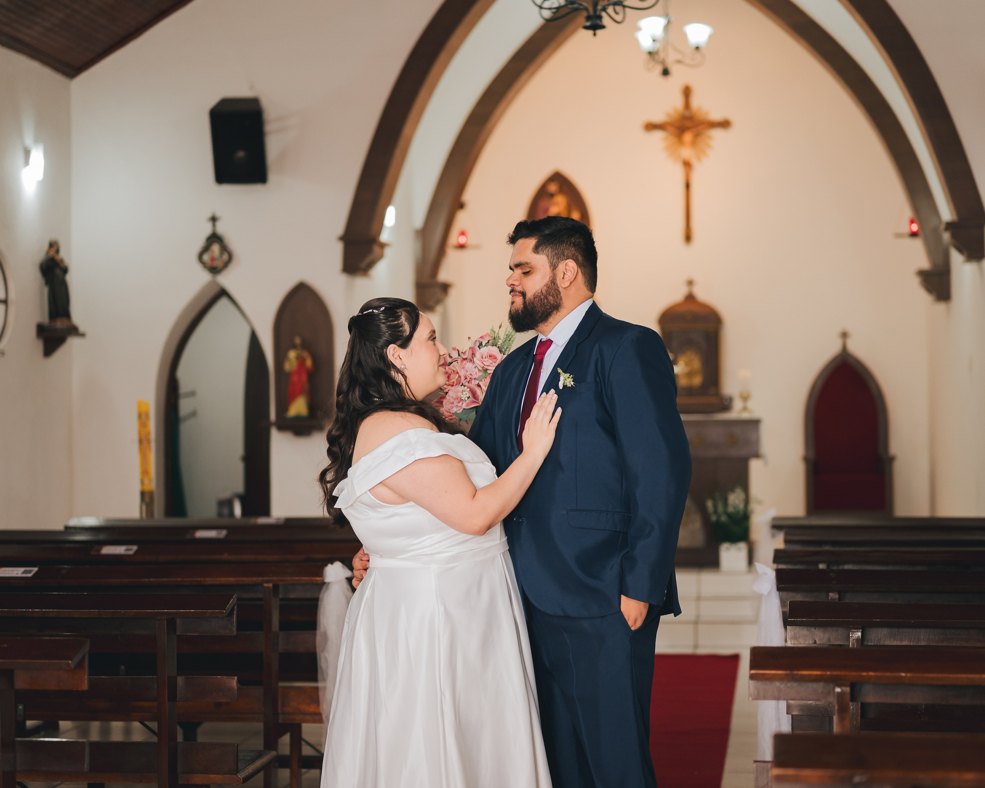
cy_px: 390
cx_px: 529
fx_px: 1778
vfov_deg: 25.0
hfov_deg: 31.0
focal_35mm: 61
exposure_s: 1/320
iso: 800
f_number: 1.8
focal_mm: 50
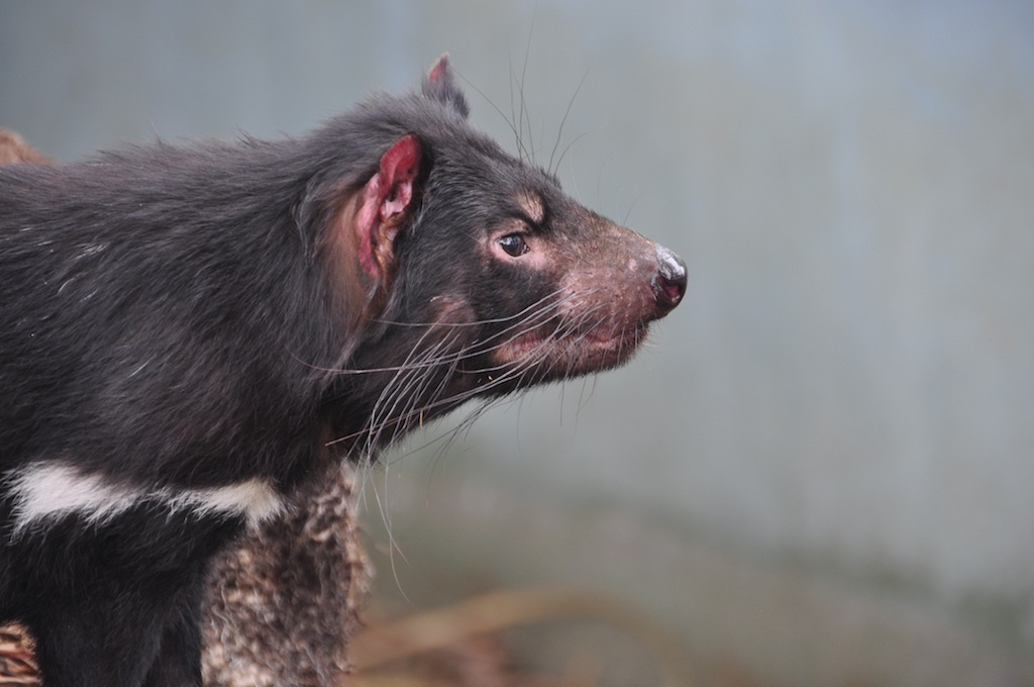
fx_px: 10757
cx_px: 517
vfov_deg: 3.7
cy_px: 344
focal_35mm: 375
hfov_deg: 5.5
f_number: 6.3
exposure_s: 1/90
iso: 400
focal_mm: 250
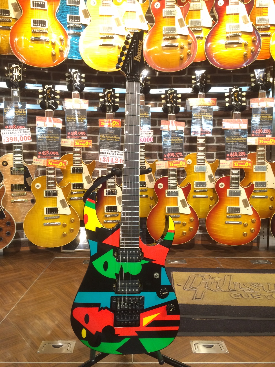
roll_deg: +1.5
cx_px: 138
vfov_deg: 61.7
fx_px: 307
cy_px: 184
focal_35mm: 29
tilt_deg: -6.4
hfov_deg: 48.2
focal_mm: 4.15
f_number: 2.2
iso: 125
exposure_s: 1/30
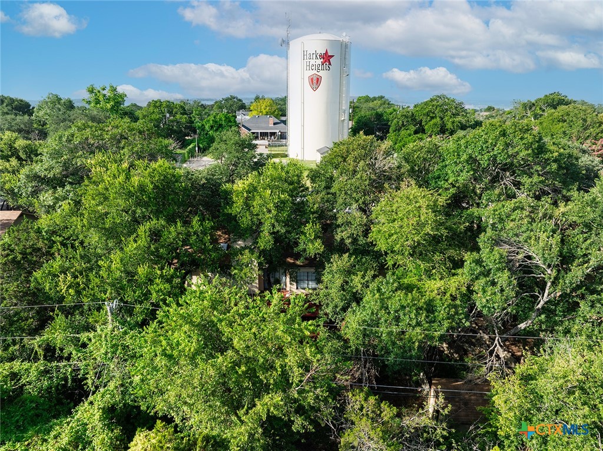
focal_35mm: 24
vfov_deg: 56.7
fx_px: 418
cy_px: 226
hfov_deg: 71.6
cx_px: 302
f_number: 7.1
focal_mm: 12.29
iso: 100
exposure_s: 1/320
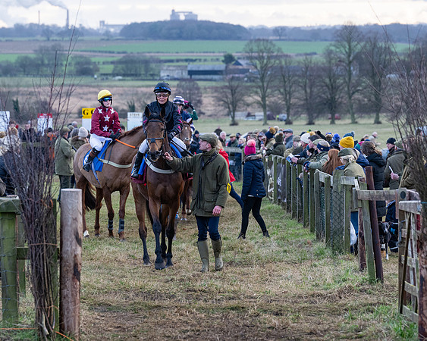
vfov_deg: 8.3
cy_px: 170
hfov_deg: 10.4
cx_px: 182
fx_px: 2349
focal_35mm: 186
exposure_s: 1/400
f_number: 4
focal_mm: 110
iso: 800
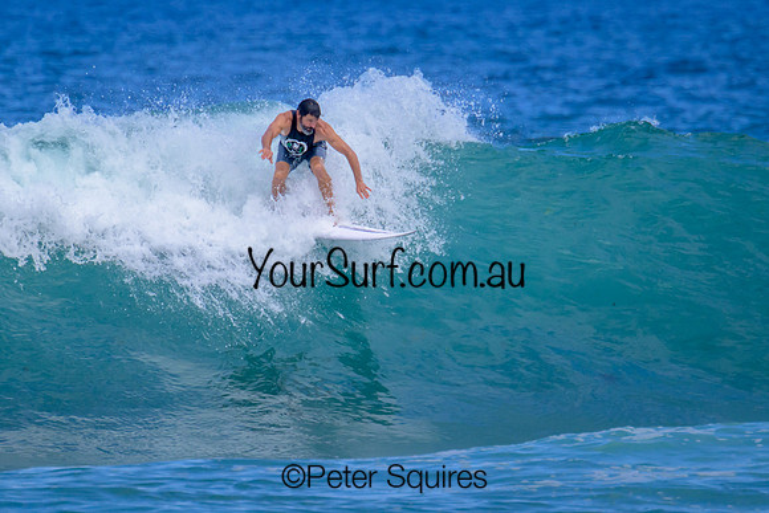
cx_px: 449
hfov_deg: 1.9
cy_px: 241
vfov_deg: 1.3
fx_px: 23246
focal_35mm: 1088
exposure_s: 1/2000
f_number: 11
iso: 1250
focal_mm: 800
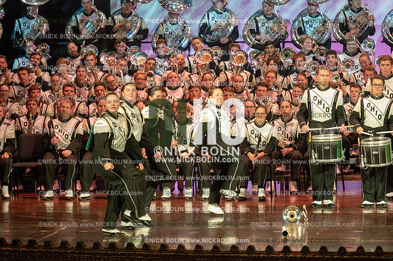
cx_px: 196
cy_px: 130
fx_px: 2509
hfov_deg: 9.0
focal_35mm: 230
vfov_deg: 6.0
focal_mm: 230
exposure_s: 1/200
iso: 8000
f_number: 5.6
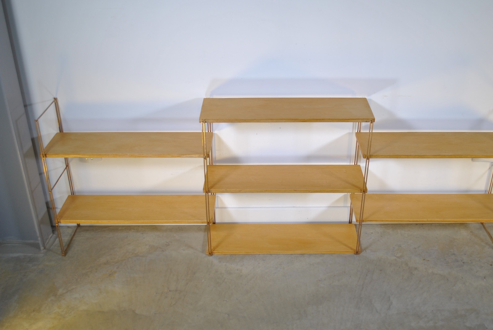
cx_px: 273
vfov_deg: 34.3
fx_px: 535
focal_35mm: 39
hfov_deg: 49.4
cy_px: 153
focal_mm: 22
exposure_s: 1/60
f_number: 4
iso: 100
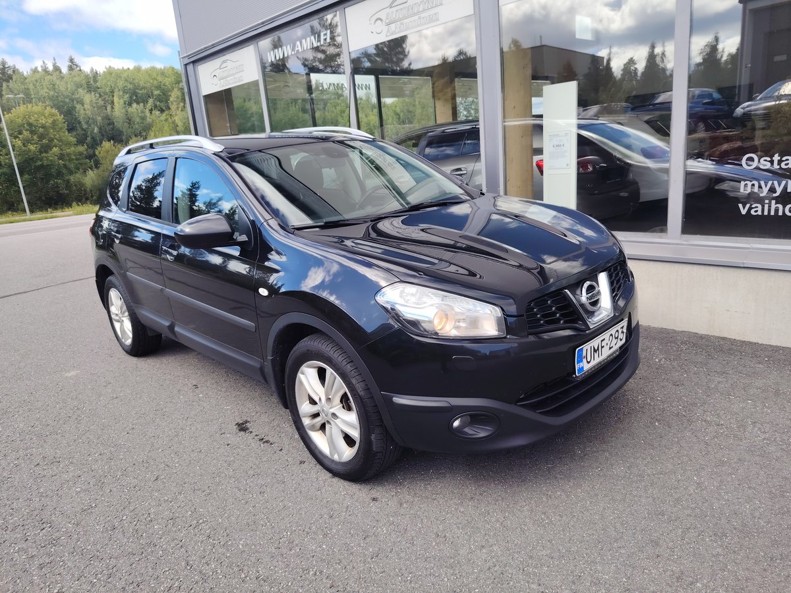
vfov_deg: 56.8
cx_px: 396
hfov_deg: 71.6
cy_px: 296
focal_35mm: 24
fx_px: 548
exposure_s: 1/418
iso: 100
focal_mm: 5.25
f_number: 1.75
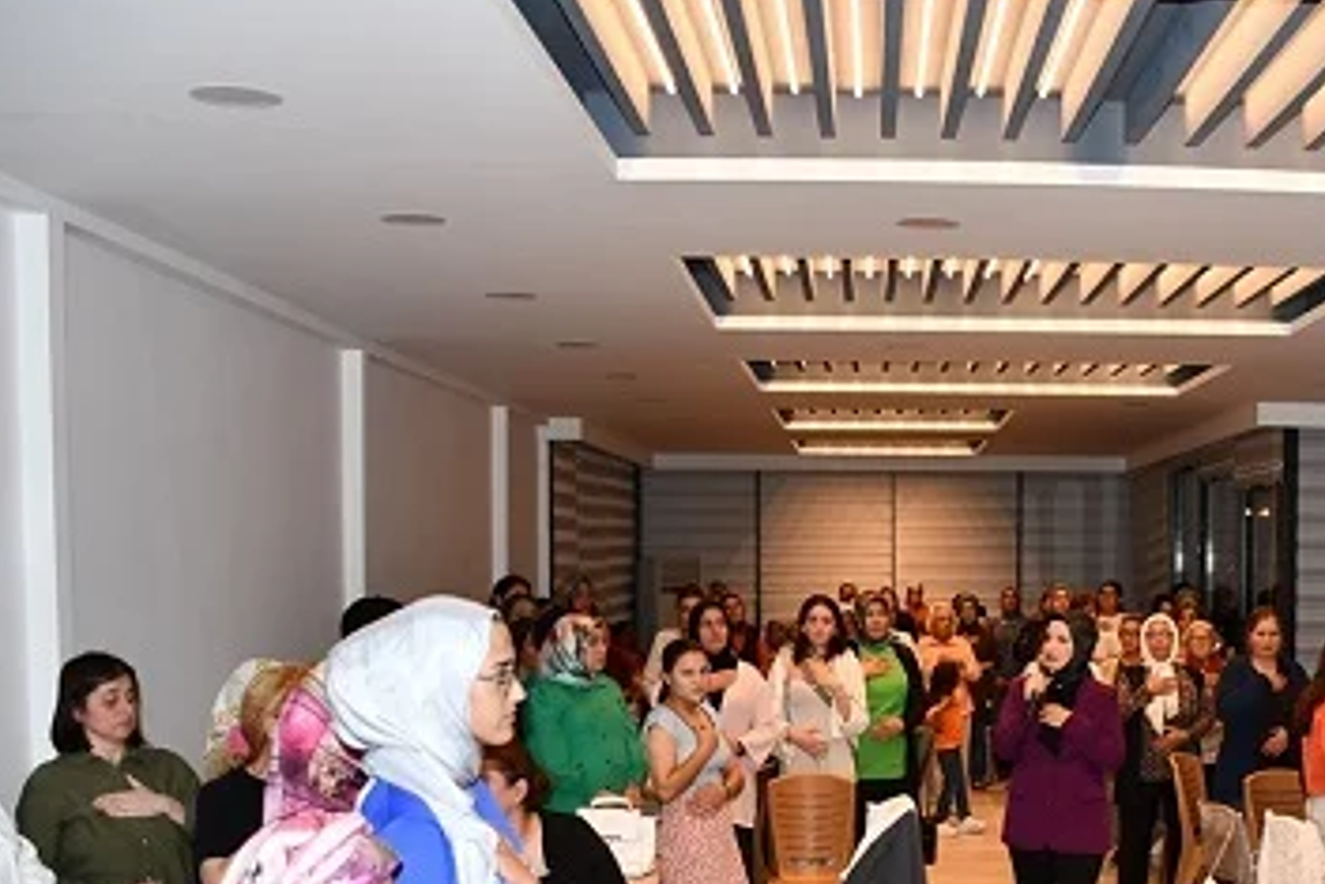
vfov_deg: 28.5
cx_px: 1011
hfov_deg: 41.3
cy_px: 730
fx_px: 1694
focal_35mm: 46
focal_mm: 18
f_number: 3.5
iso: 800
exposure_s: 1/60
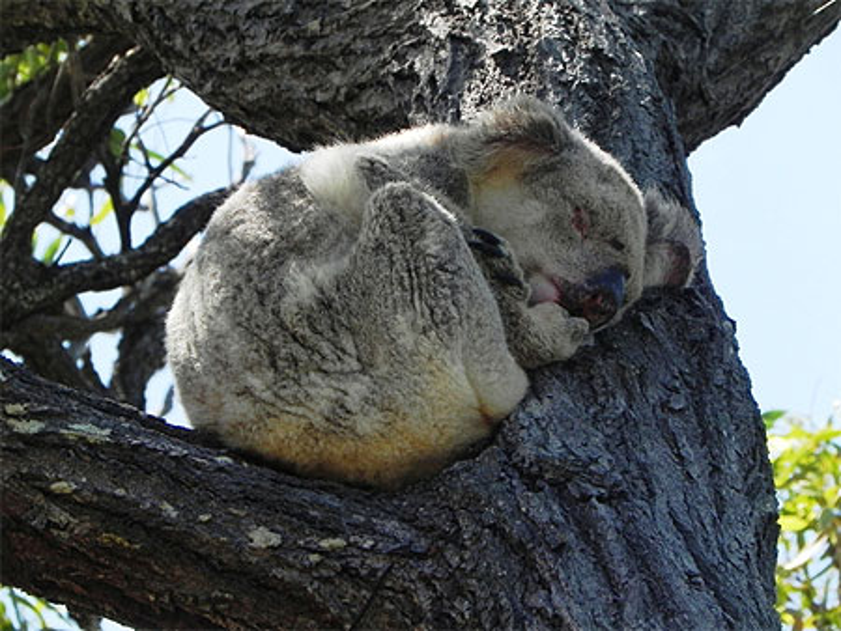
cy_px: 316
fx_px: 7074
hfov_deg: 6.8
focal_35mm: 291
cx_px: 420
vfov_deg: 5.1
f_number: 6.3
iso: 160
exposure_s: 1/277
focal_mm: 51.8
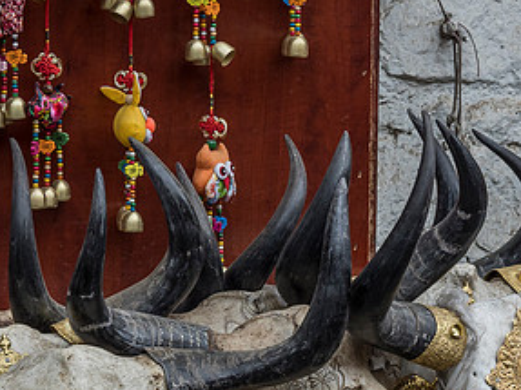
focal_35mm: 301
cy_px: 420
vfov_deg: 4.9
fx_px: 4528
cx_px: 134
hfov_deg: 6.6
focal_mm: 61
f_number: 5
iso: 400
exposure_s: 1/400
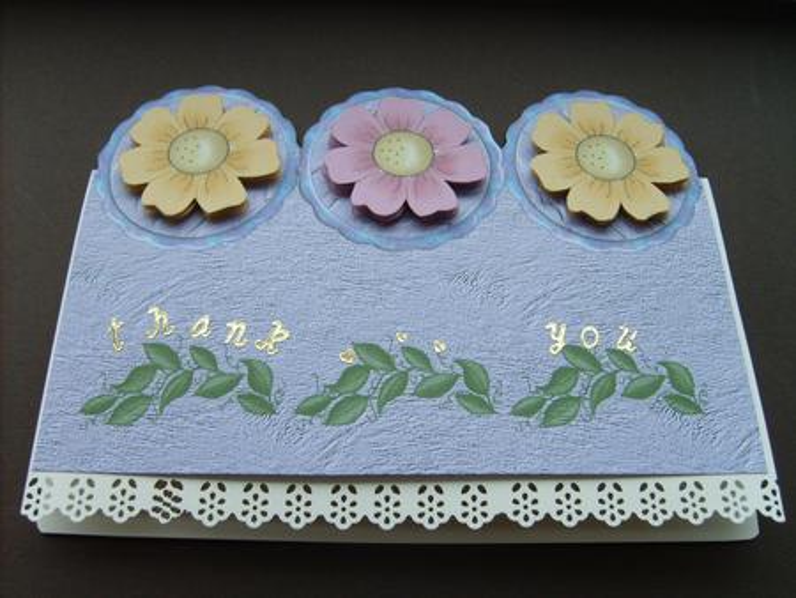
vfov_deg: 40.7
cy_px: 299
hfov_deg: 52.6
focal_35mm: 35
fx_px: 805
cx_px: 398
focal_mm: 5.8
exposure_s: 1/45
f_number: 2.8
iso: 50
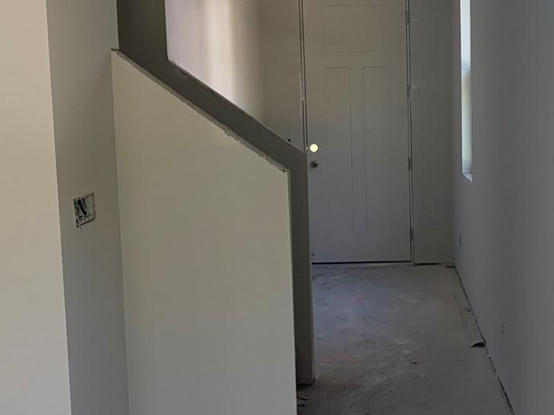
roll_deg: +1.8
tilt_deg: -4.7
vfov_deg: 24.0
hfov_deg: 31.3
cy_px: 188
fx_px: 976
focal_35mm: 61
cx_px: 386
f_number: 1.6
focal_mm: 5.96
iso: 80
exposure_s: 1/209
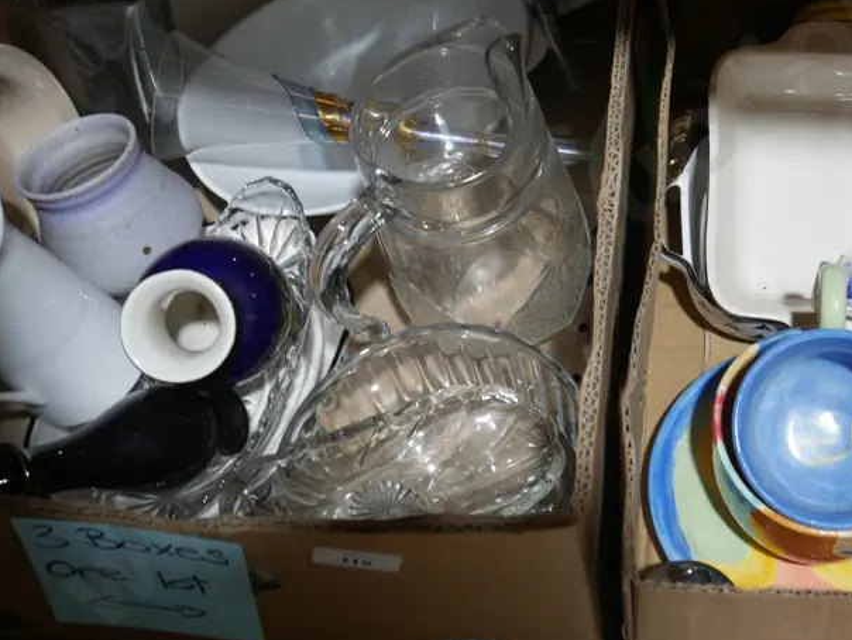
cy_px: 177
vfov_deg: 23.9
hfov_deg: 31.0
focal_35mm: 61
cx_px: 653
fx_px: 1503
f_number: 4
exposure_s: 1/60
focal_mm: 18
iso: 320
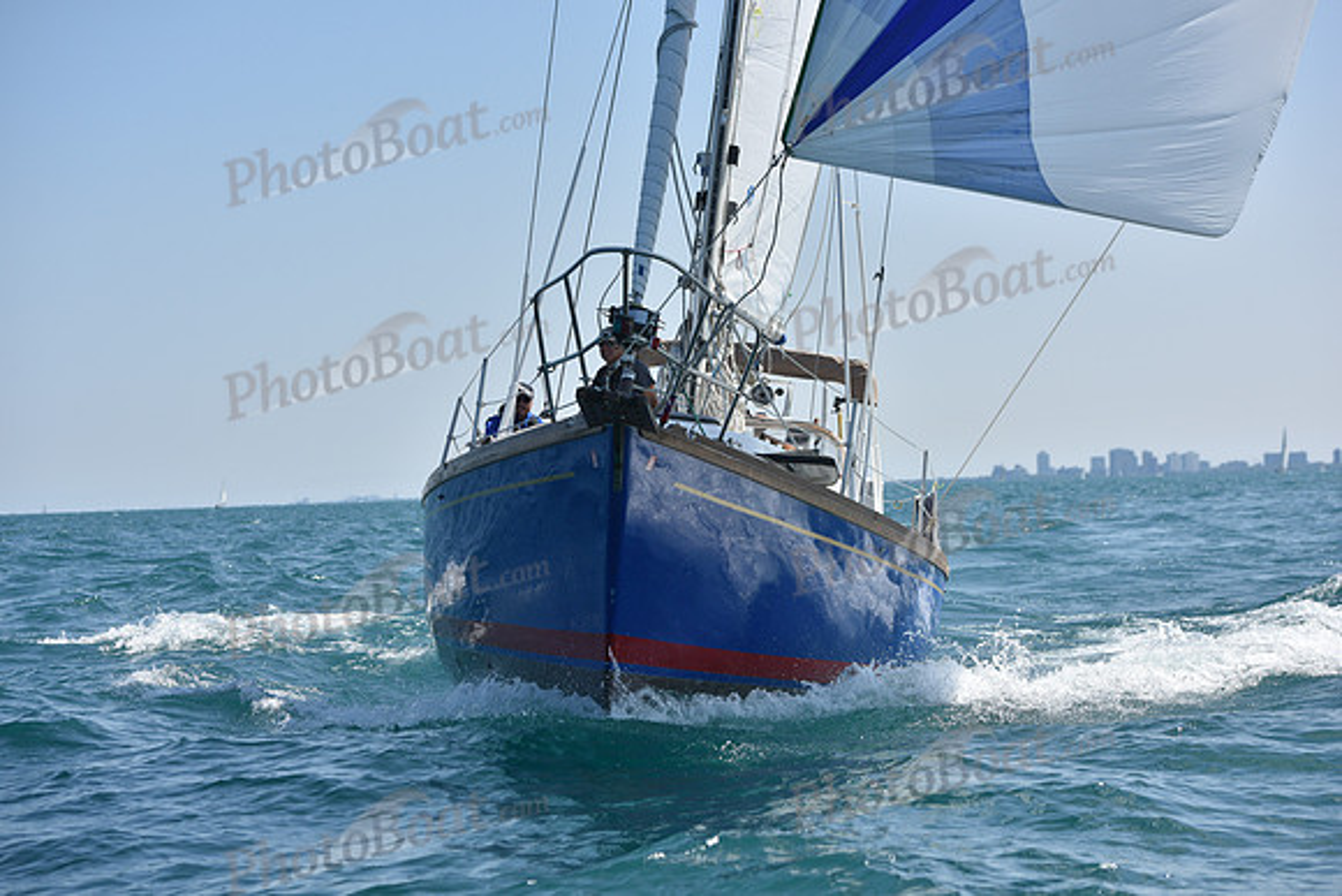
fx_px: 3169
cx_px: 671
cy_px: 448
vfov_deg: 16.1
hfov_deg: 23.9
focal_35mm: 85
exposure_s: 1/2500
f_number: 5
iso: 250
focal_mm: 85
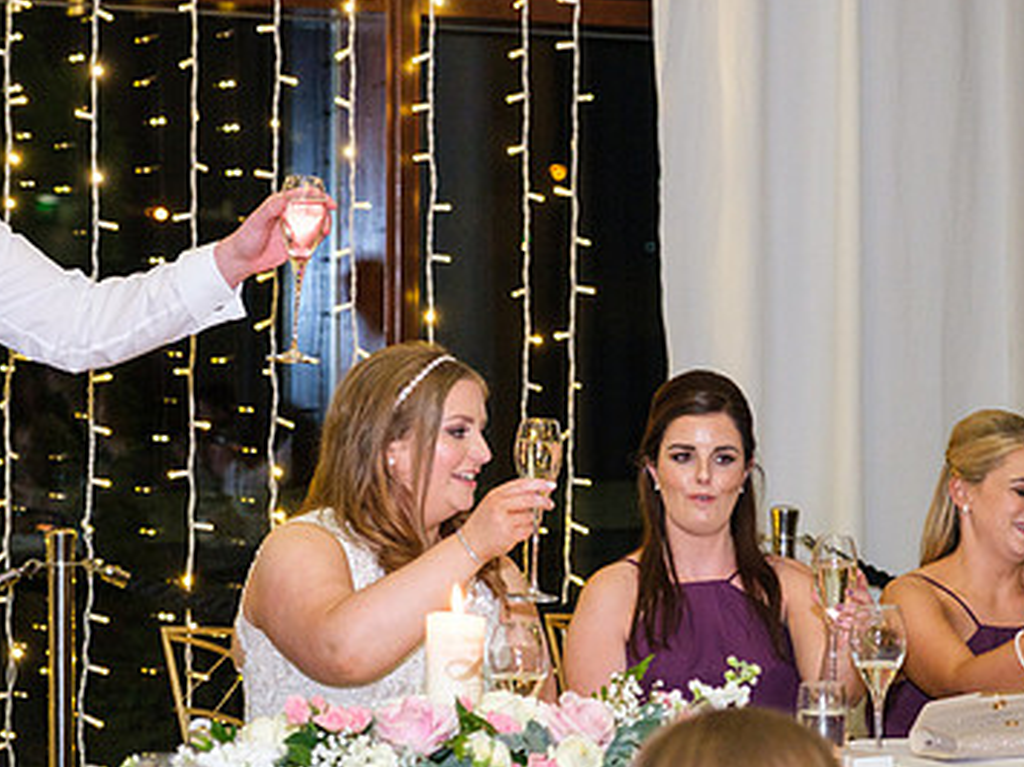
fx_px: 3549
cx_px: 456
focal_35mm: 120
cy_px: 364
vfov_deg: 12.3
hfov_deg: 16.4
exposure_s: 1/160
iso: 1600
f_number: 2.8
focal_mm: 48.5
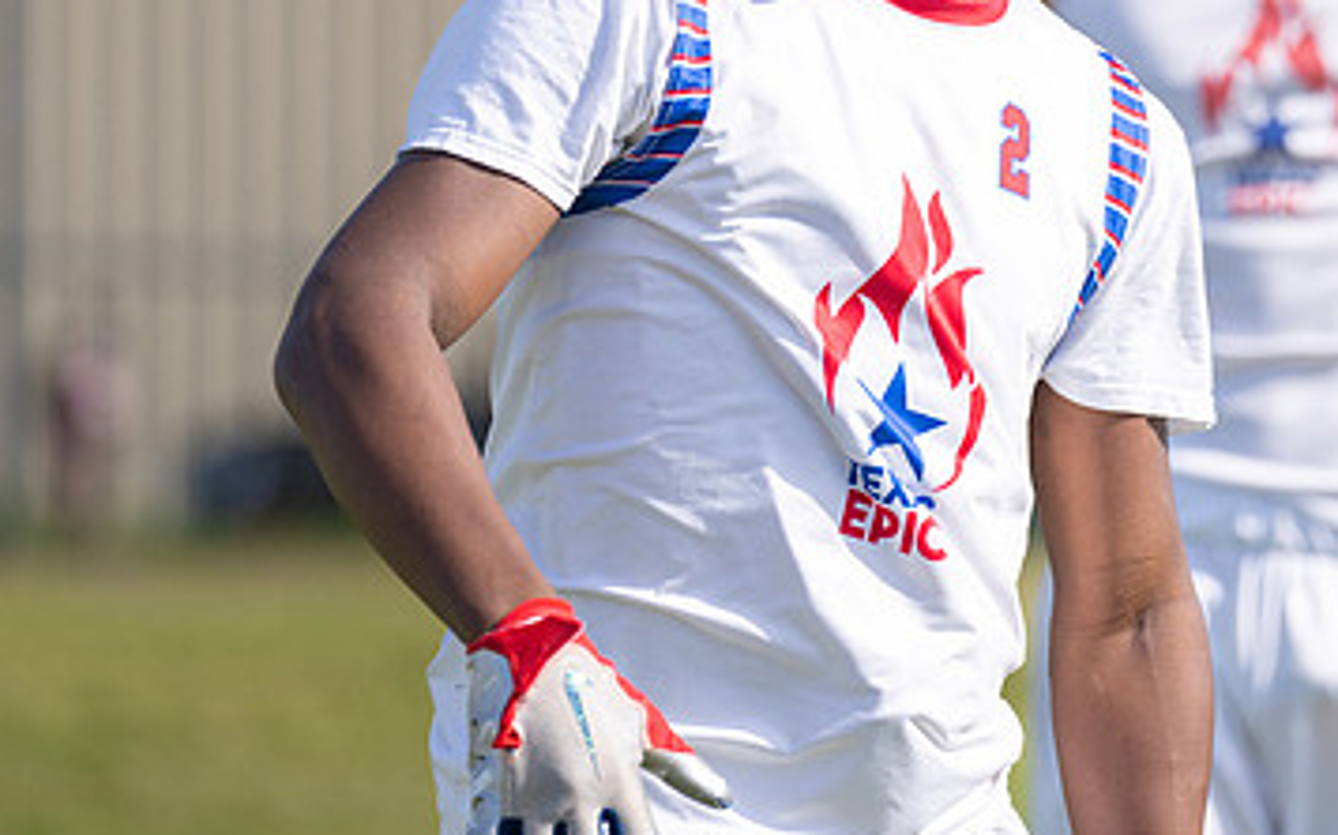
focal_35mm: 343
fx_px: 12500
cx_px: 879
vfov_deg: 3.8
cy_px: -51
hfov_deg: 6.1
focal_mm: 158
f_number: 2.8
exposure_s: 1/3200
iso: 100
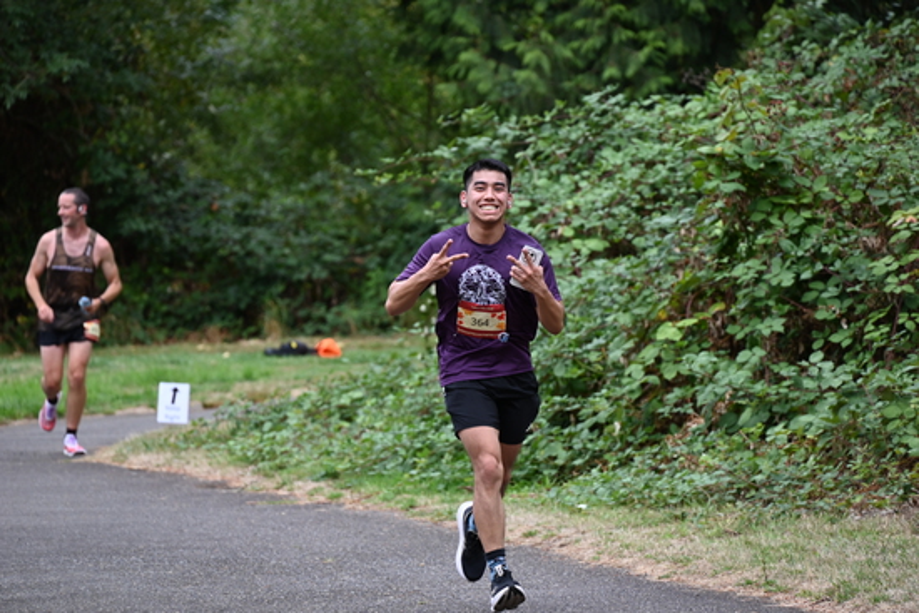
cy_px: 306
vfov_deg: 6.9
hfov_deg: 10.3
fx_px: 5107
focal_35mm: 200
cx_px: 460
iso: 400
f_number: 6.3
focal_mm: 200
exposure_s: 1/320
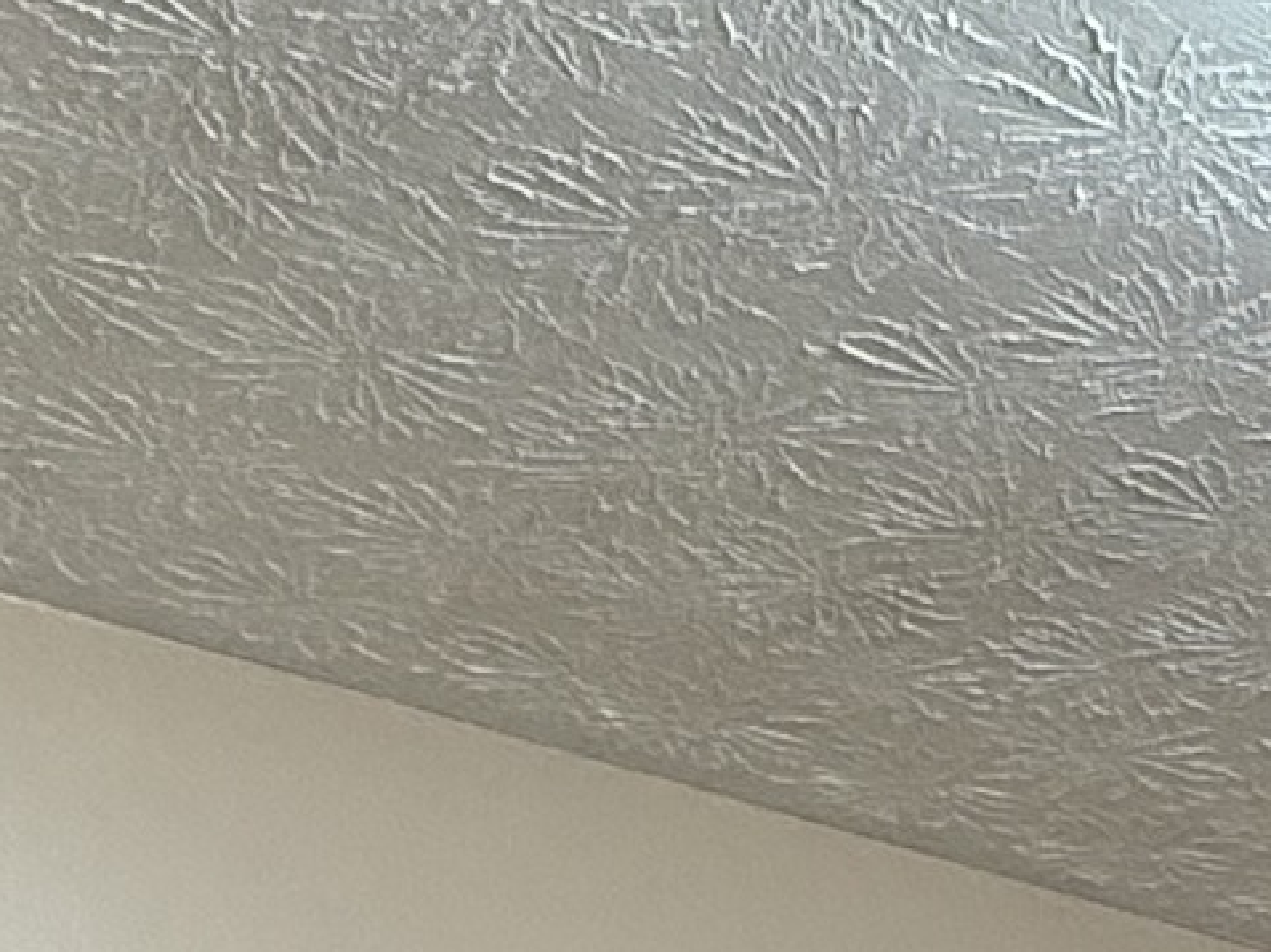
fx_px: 3303
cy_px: 1984
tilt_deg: +0.8
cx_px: 1784
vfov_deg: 13.6
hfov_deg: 19.5
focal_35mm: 90
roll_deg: +0.1
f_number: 2.2
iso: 500
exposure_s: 1/60
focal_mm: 2.22
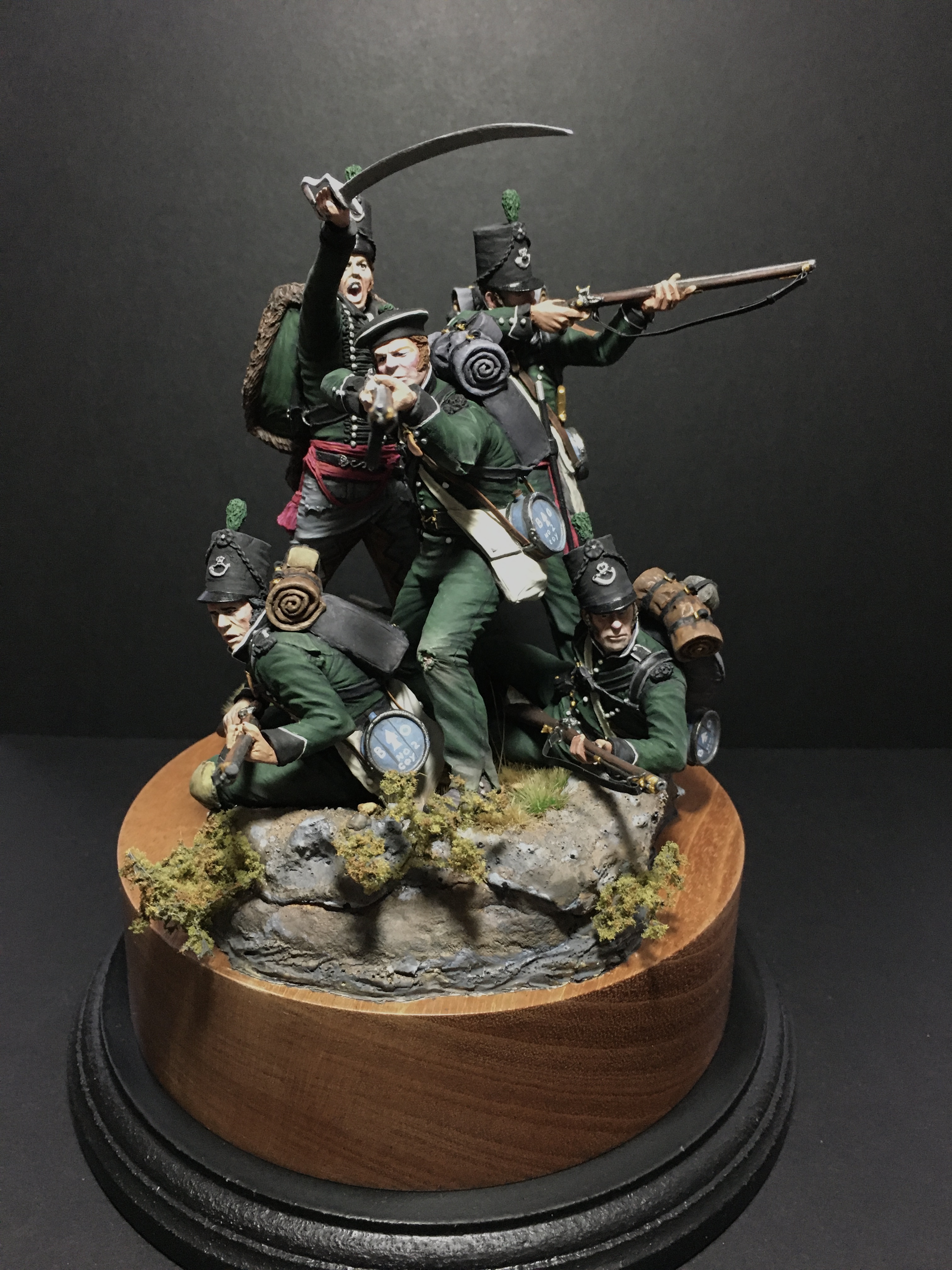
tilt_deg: -21.4
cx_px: 476
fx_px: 1063
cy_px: 635
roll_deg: -2.9
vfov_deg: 61.7
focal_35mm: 29
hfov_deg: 48.2
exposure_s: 1/17
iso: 200
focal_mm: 4.15
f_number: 2.2
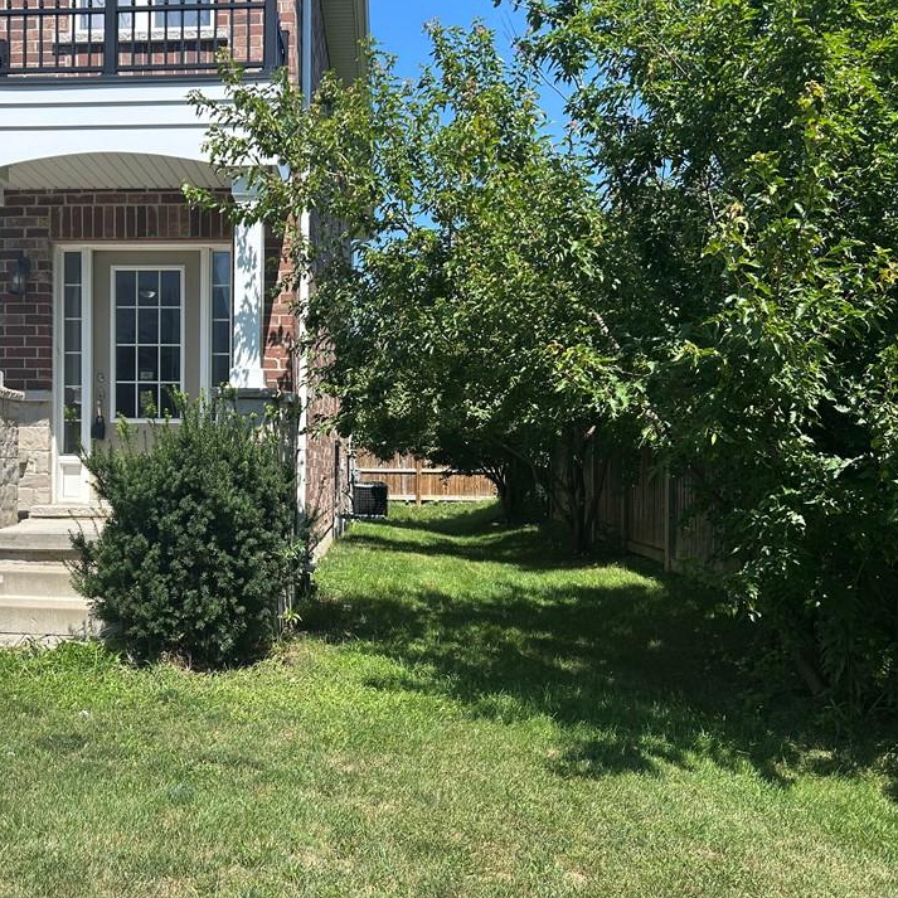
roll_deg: -0.5
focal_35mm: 33
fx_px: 969
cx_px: 300
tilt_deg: -0.4
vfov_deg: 49.7
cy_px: 469
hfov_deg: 48.9
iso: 50
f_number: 1.5
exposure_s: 1/2571
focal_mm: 5.7
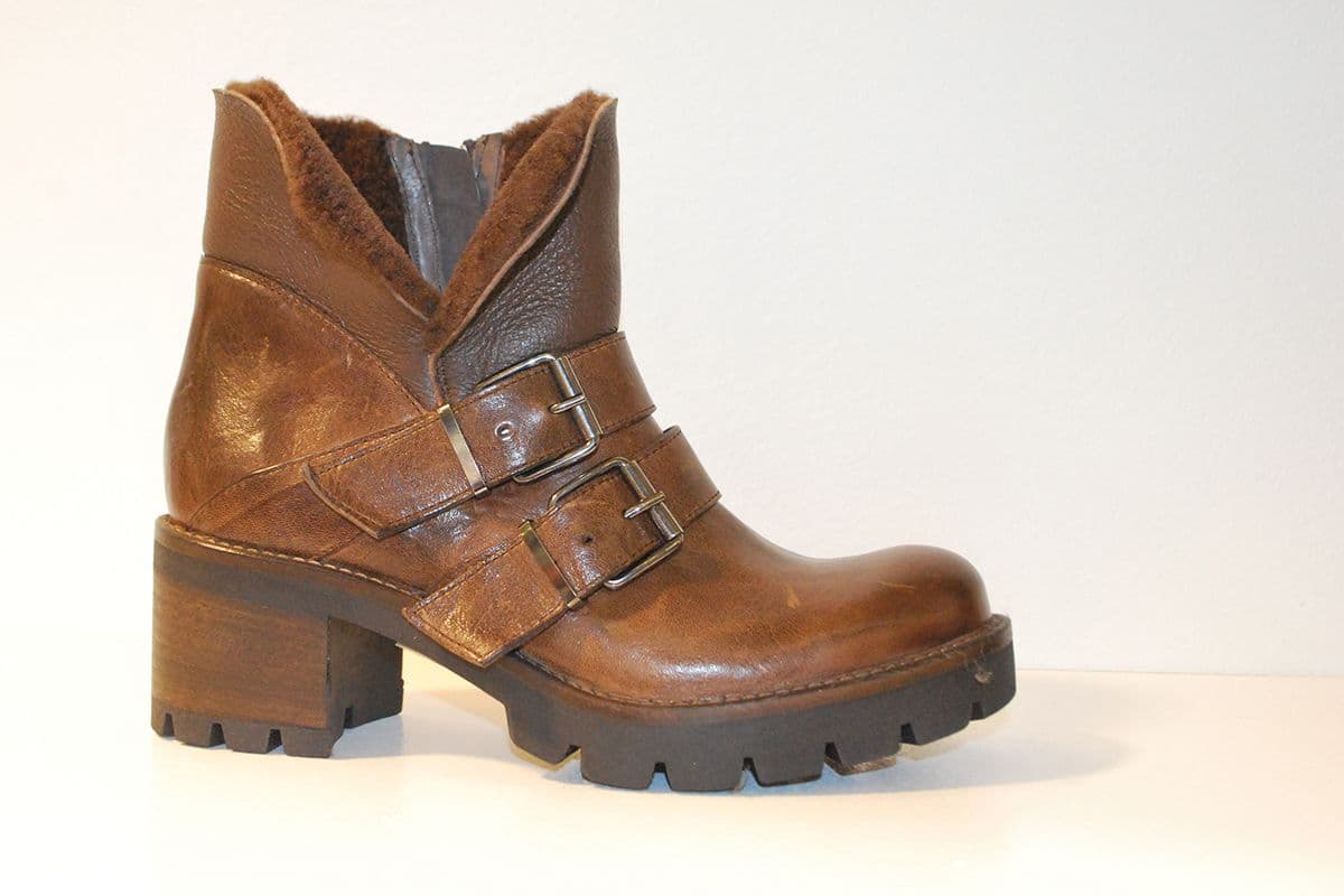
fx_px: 1456
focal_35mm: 39
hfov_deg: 49.6
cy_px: 448
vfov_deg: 34.2
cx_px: 672
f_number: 6.3
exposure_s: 1/200
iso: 1600
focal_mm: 26
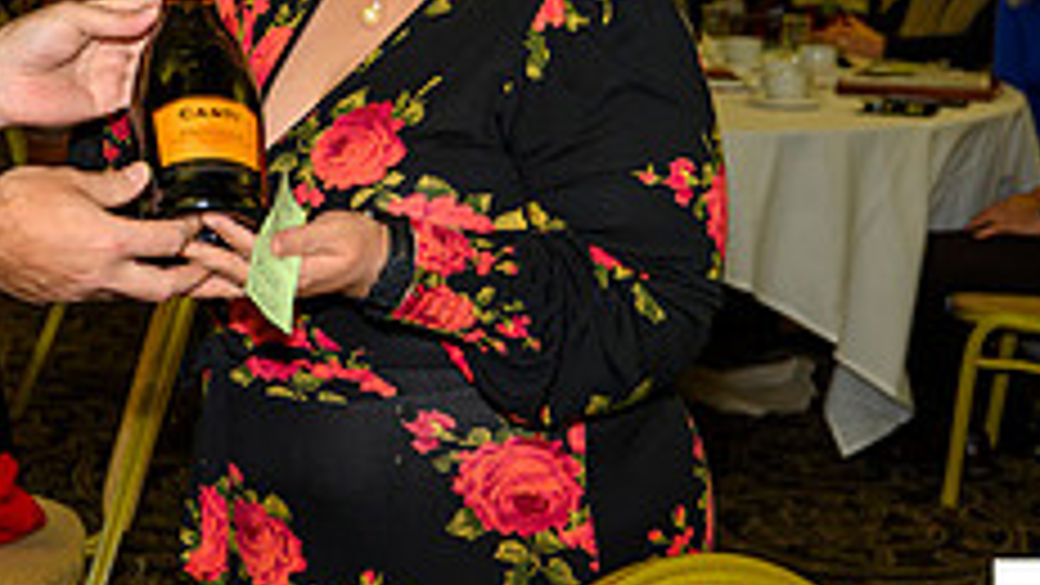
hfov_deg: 22.6
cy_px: -40
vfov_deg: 12.9
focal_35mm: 92
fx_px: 2537
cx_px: 108
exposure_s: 1/100
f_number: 4
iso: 1600
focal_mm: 35
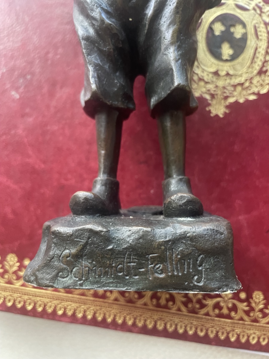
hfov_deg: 53.1
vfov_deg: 67.3
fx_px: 269
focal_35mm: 26
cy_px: 180
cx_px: 134
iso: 320
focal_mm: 4.2
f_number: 1.6
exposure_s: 1/60
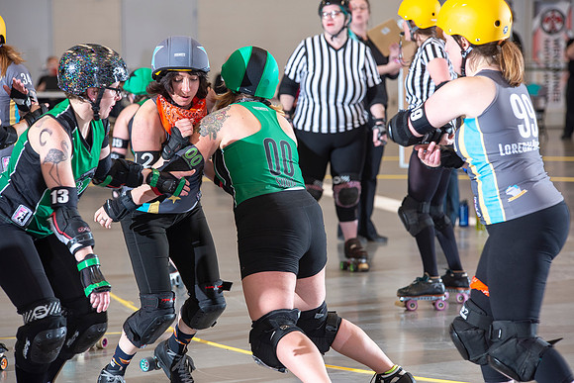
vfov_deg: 7.9
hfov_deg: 11.7
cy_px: 192
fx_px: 2791
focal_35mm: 175
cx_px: 287
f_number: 5.6
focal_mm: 175
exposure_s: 1/160
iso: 640
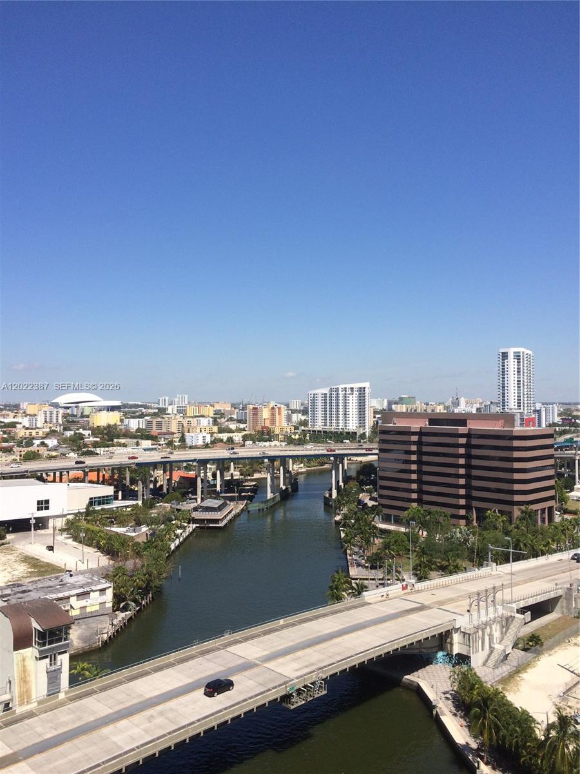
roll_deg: +0.9
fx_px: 648
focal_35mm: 29
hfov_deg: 48.2
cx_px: 290
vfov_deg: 61.7
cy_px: 387
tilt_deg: -1.3
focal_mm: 4.15
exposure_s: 1/2740
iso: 32
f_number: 2.2
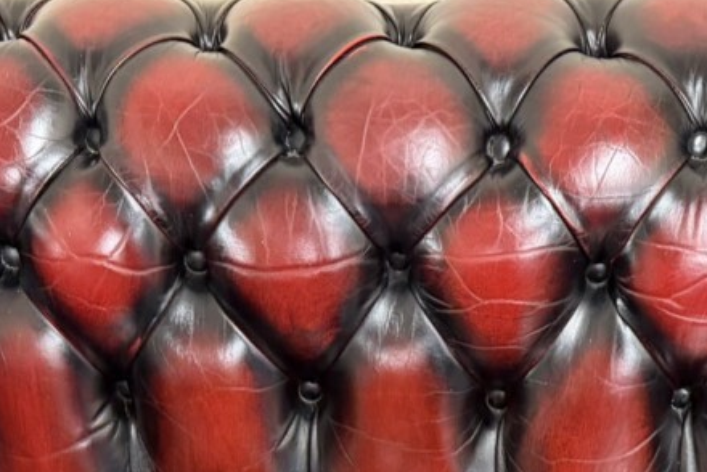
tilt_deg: -54.8
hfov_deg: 29.4
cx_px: 488
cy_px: 636
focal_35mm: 68
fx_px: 1336
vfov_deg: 18.5
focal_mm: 6.76
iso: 640
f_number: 1.78
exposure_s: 1/33
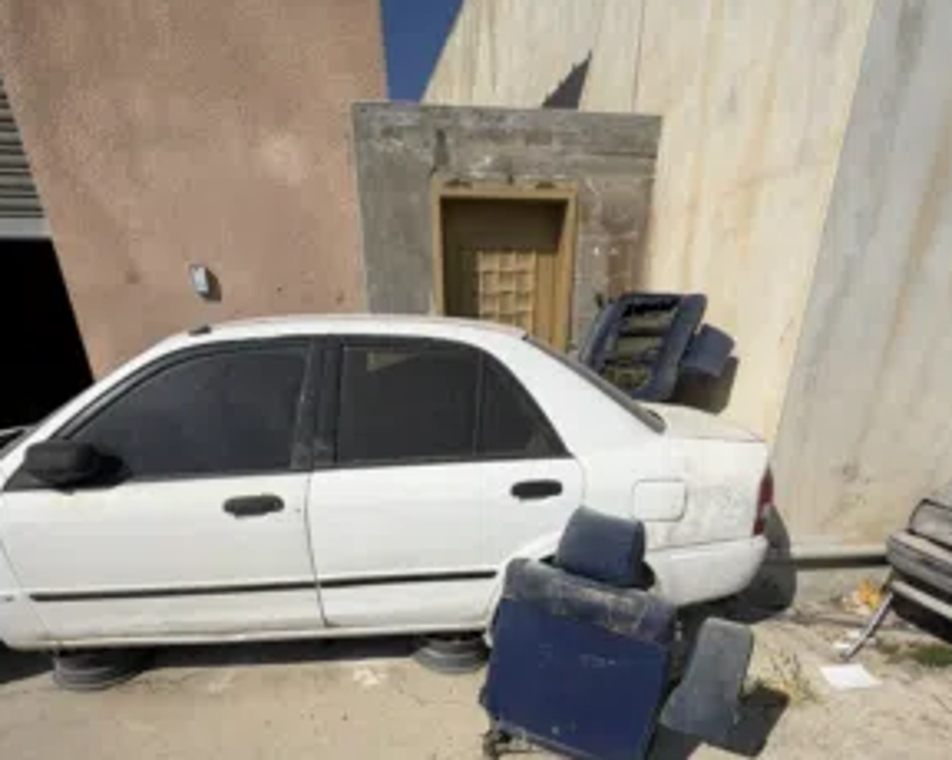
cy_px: 601
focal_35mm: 19
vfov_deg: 64.9
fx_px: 535
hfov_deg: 83.3
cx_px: 466
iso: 20
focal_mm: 2.22
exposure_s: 1/1745
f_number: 2.2
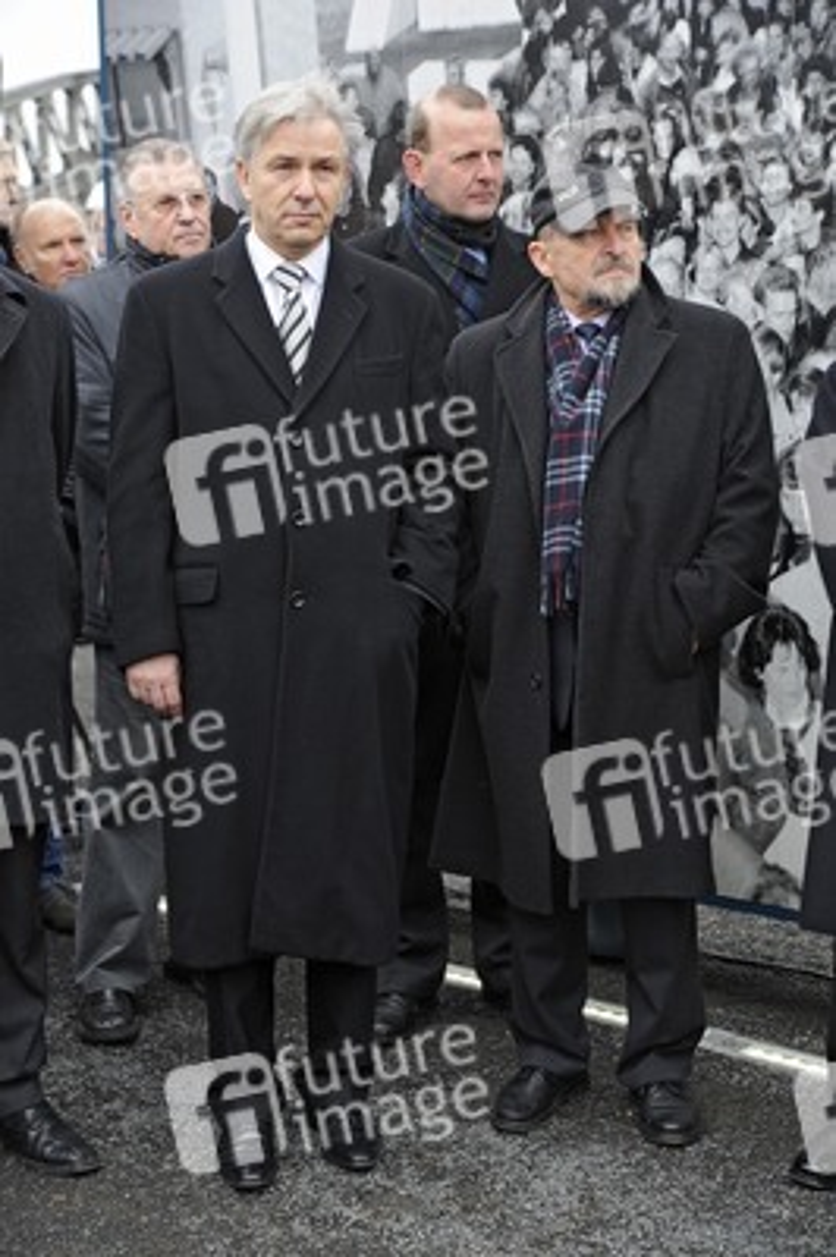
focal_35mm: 68
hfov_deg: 20.0
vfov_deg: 29.7
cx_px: 418
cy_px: 628
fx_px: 2373
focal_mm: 68
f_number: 5.6
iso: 500
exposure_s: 1/160
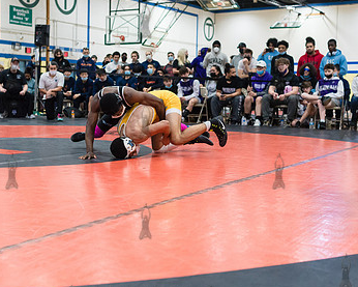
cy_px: 121
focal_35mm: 55
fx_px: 583
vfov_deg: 27.6
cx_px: 145
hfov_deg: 34.0
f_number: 3.5
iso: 4000
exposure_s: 1/400
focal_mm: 35
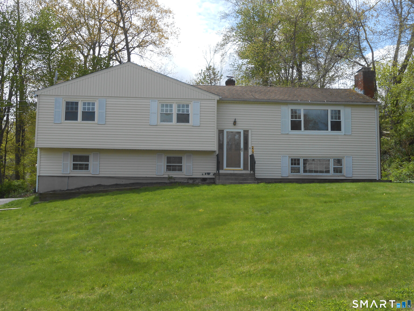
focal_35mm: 38
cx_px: 207
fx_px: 454
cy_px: 156
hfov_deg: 49.0
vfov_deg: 37.7
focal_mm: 6.8
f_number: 4.2
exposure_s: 1/500
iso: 80
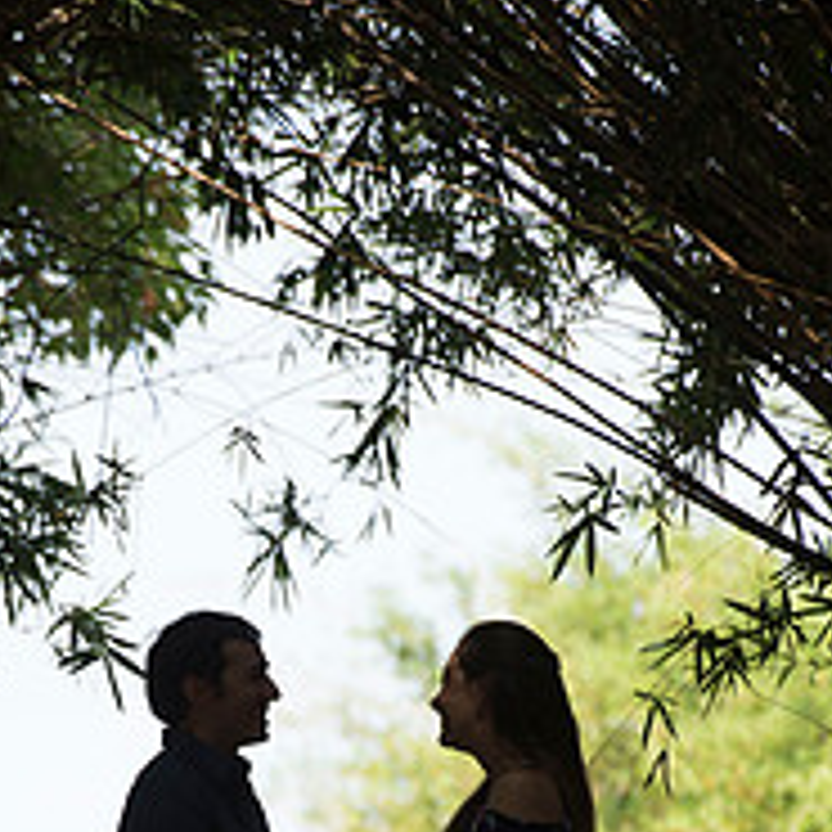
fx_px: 11231
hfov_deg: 4.2
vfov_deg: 4.2
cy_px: 917
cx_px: 367
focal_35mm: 413
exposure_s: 1/320
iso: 200
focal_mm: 200
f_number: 5
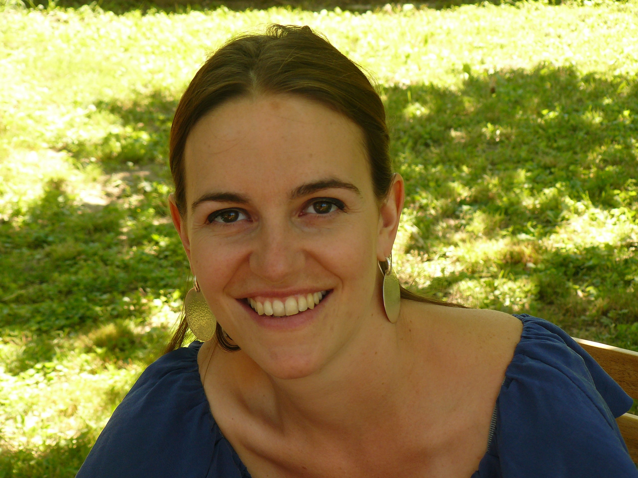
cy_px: 239
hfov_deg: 20.7
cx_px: 319
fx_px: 1751
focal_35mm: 95
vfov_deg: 15.6
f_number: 3.6
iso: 100
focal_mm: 15.8
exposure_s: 1/125
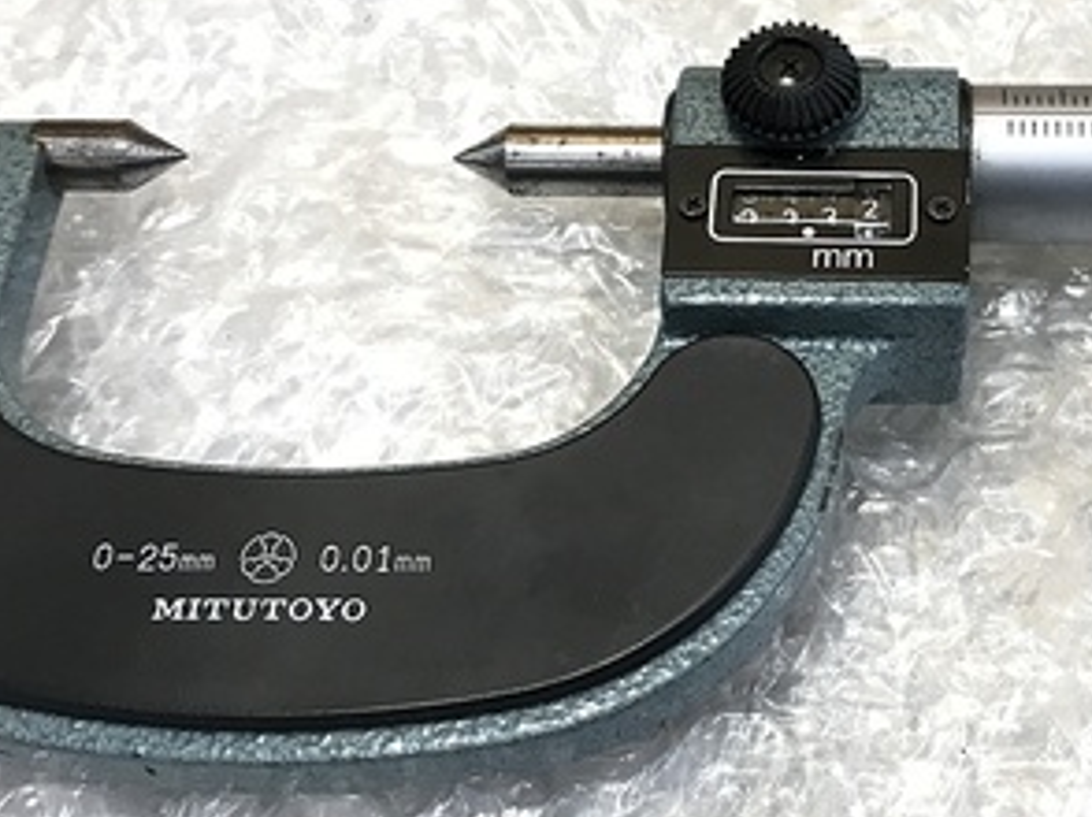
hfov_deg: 30.9
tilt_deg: -62.2
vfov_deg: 24.0
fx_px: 1923
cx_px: 880
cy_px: 345
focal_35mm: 61
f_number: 1.8
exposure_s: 1/33
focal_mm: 3.99
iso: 32
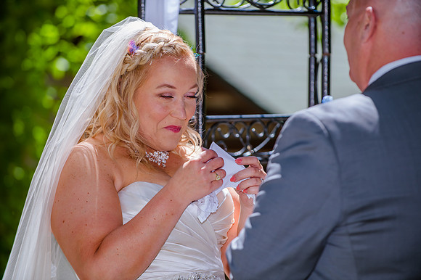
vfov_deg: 6.9
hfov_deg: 10.3
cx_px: 210
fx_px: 2337
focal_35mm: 200
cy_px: 140
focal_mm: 200
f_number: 4
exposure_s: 1/640
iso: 200
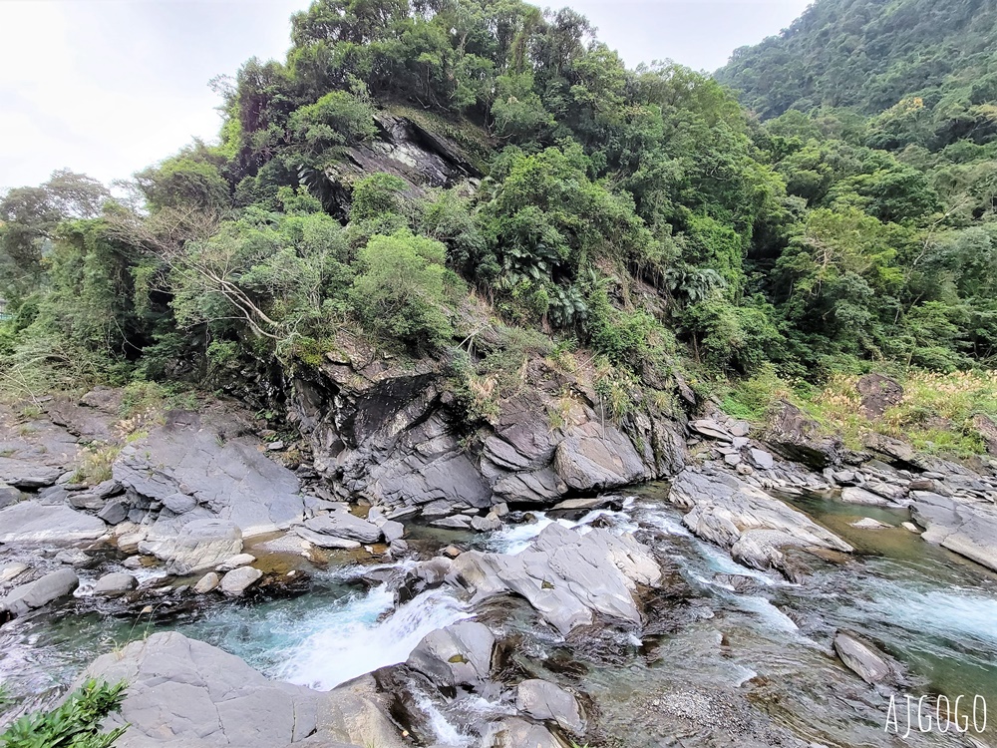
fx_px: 374
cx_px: 498
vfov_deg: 89.9
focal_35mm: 13
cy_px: 374
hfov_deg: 106.2
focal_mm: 2.2
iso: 200
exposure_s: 1/59
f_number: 2.2
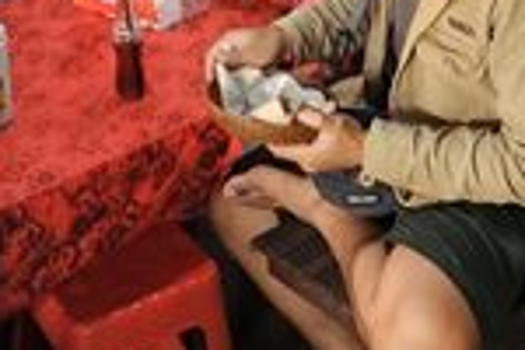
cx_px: 256
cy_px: -460
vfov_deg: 13.6
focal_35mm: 76
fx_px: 1108
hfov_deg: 26.7
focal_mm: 2.2
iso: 320
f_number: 2.2
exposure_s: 1/50
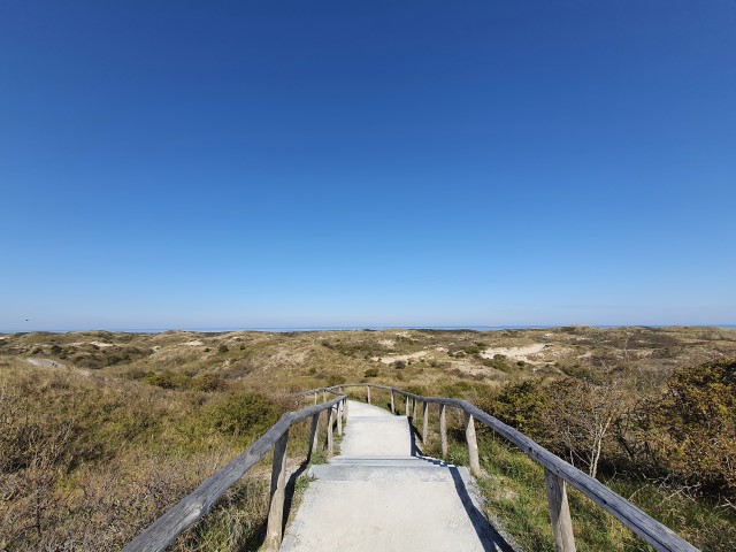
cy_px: 276
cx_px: 368
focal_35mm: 13
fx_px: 276
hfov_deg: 106.2
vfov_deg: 89.9
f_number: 2.2
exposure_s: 1/1512
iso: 50
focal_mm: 1.74
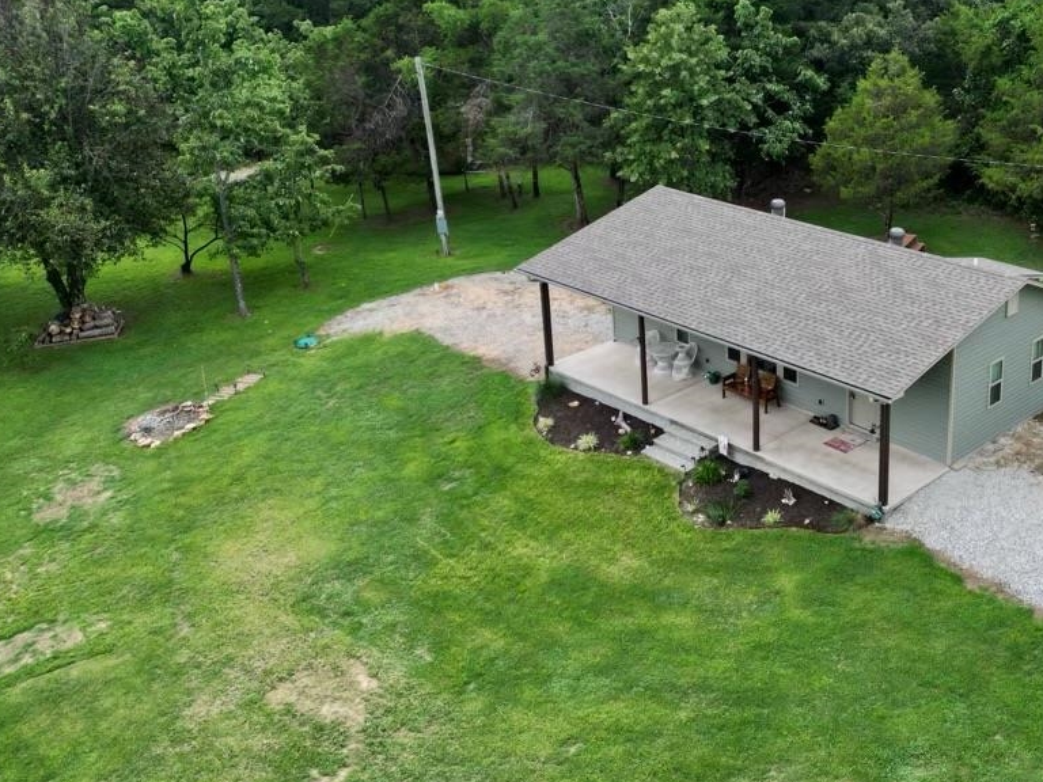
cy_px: 301
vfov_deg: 35.8
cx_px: 809
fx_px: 1205
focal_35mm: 40
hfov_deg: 44.9
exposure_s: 1/1500
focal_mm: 6.72
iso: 100
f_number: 1.7
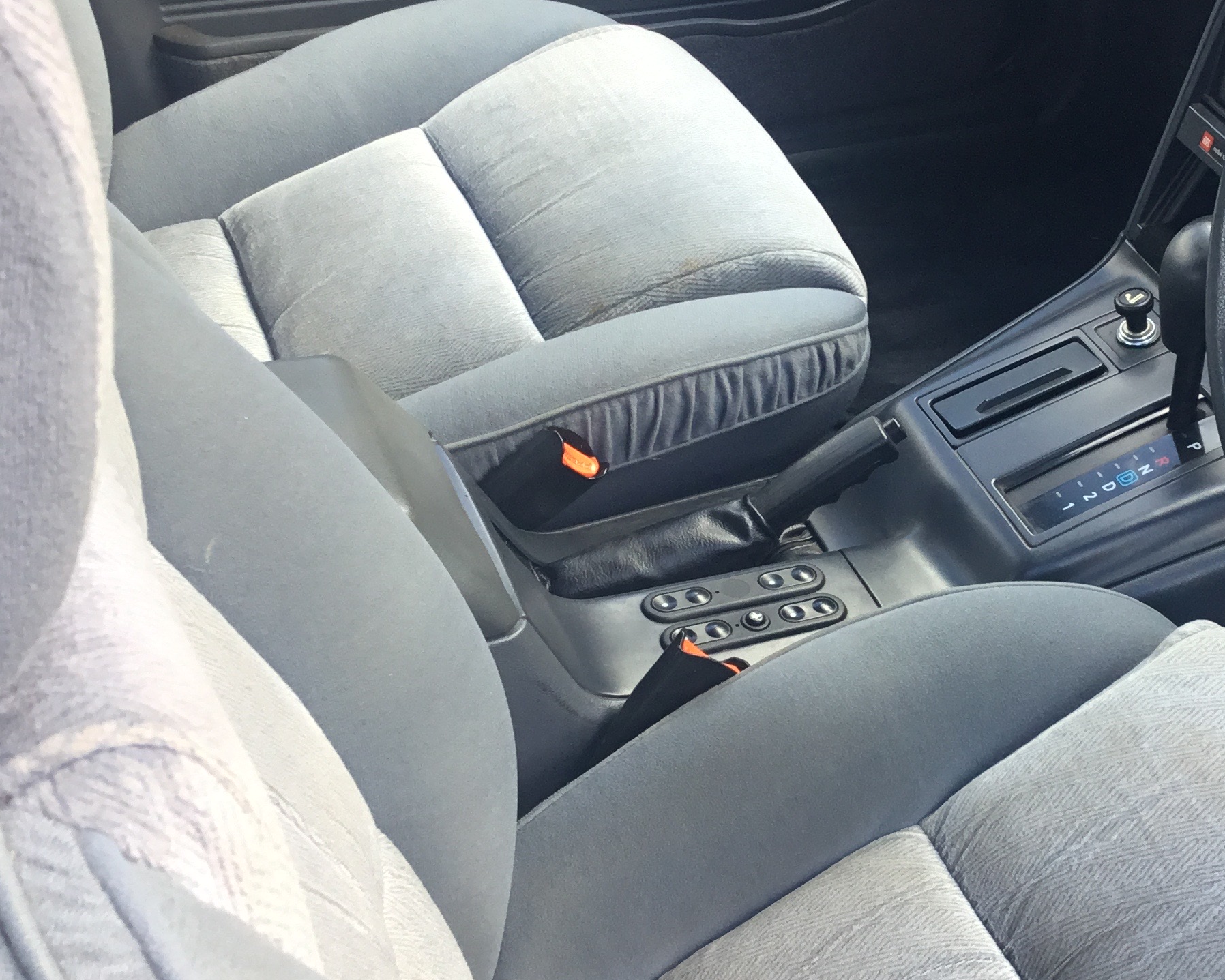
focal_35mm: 55
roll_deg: -5.8
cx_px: 927
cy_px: 485
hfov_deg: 33.4
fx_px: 1994
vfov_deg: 27.6
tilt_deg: -37.0
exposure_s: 1/50
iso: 32
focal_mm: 3.3
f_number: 2.4
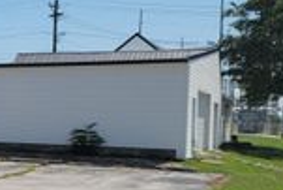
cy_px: 135
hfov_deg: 20.0
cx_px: -156
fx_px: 677
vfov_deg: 15.9
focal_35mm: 86
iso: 20
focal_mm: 7
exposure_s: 1/1179
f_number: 1.8
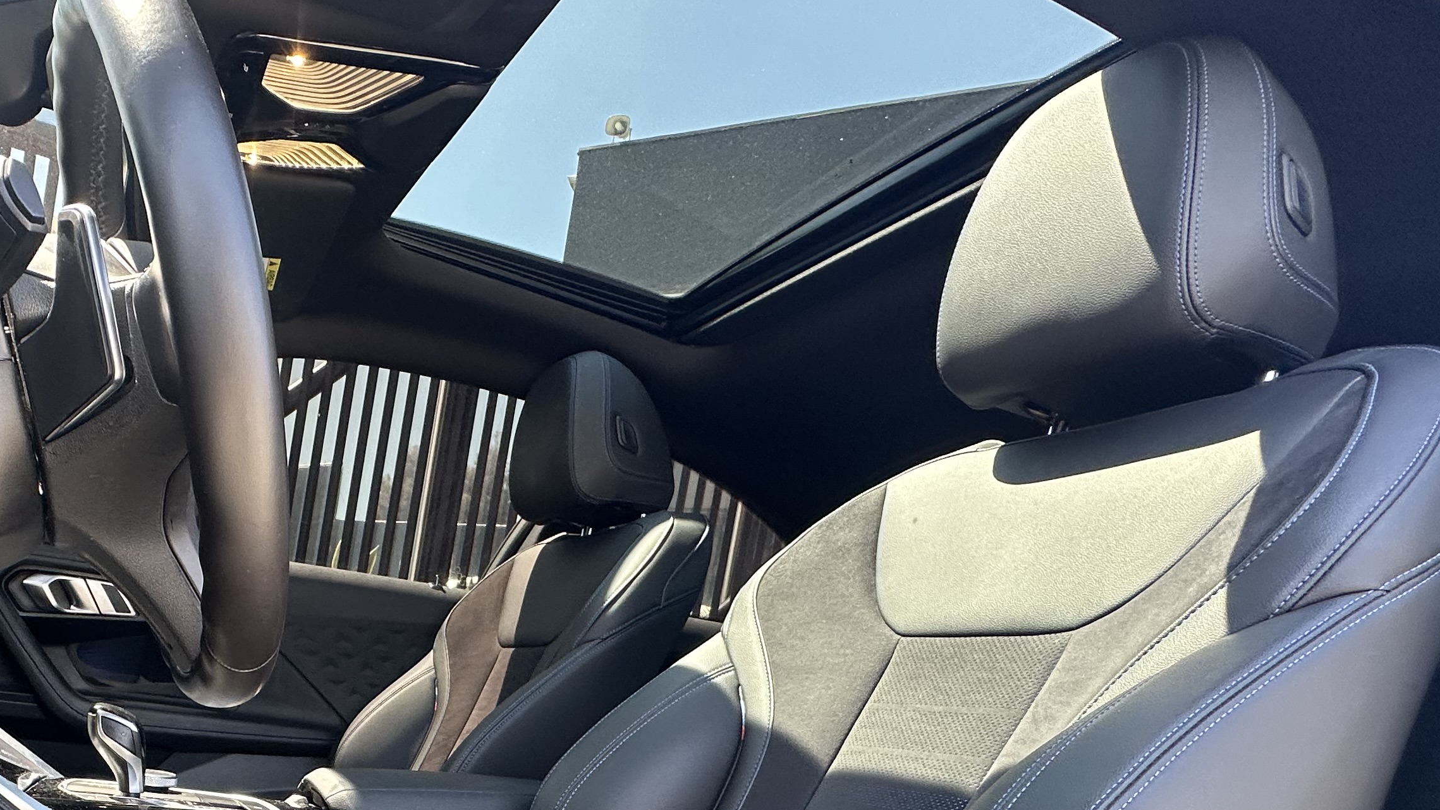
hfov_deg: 65.2
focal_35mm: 27
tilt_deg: -5.5
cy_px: 804
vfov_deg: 38.3
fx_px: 1031
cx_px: 343
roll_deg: -10.9
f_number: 2.2
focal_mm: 2.22
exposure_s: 1/122
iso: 100
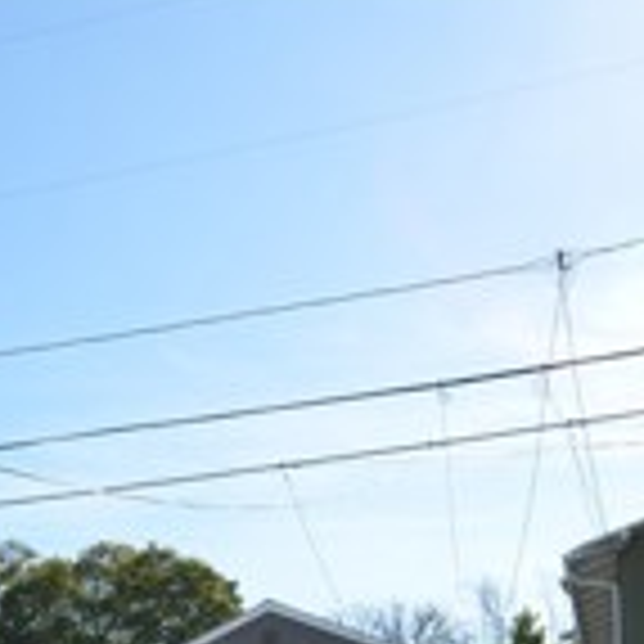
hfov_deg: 30.0
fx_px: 1200
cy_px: 901
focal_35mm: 57
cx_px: 302
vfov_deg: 24.8
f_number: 8
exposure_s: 1/320
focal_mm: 10
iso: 100
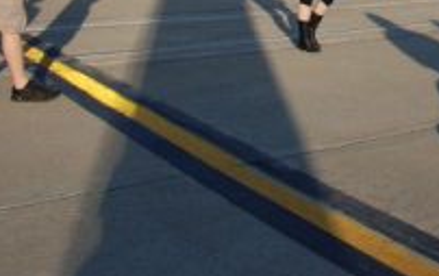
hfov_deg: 28.9
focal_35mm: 68
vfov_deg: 18.0
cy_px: -76
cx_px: 398
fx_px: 815
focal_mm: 18
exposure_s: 1/160
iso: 100
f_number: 6.3
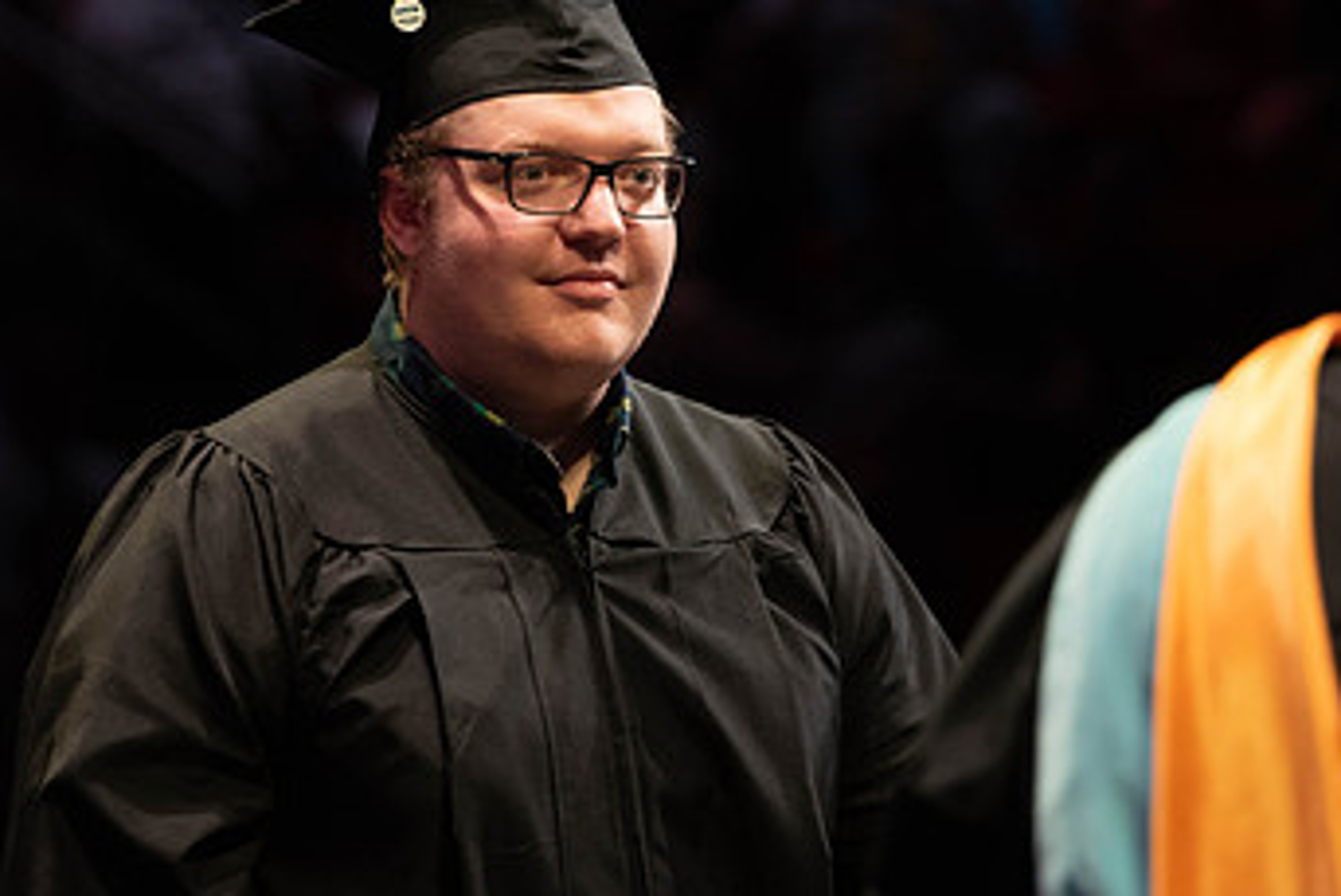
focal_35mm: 349
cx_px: 923
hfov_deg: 5.9
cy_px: 365
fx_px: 13005
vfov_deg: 3.9
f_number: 4.5
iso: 1600
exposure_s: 1/320
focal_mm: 195
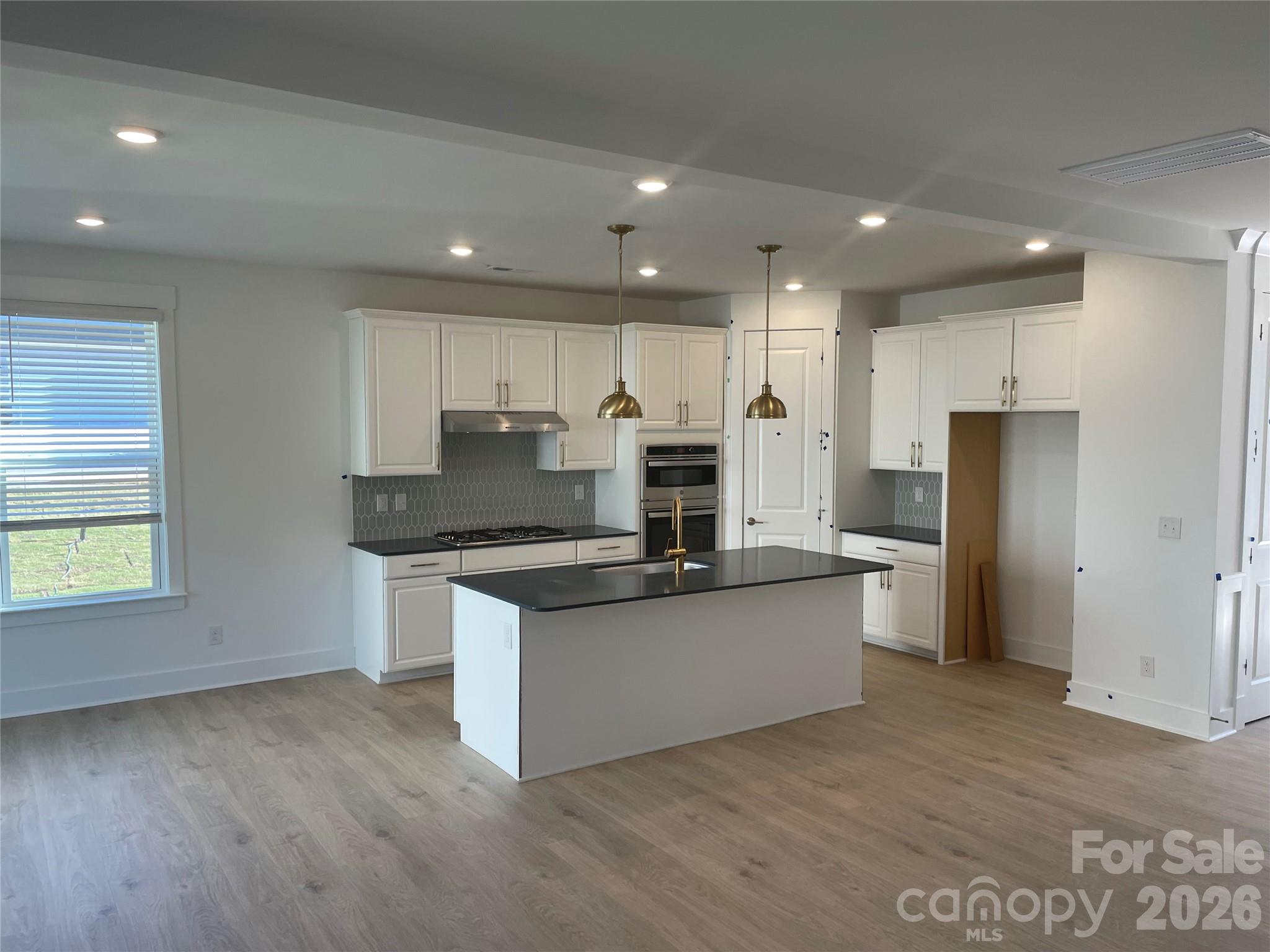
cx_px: 635
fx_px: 954
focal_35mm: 26
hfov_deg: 67.3
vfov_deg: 53.1
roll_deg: +0.3
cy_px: 476
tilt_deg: -4.4
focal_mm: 4.2
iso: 40
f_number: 1.6
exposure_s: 1/120
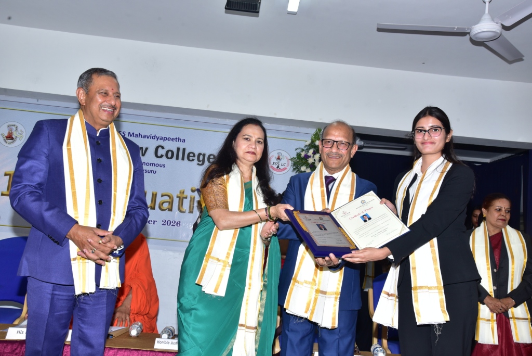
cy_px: 178
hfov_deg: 50.7
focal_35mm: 38
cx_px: 266
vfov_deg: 35.1
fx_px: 562
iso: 800
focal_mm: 38
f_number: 8
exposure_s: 1/160
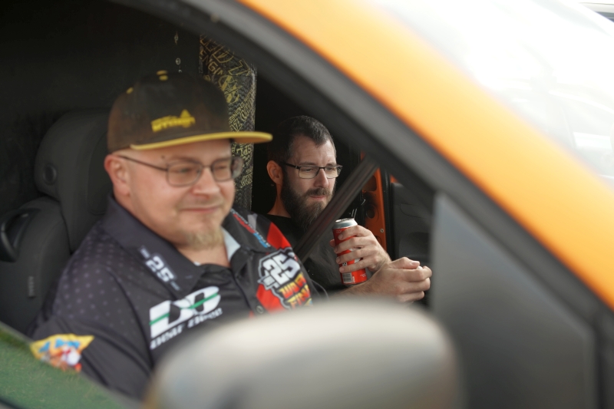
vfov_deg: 33.4
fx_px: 682
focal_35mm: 40
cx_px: 307
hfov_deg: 48.5
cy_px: 204
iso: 250
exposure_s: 1/400
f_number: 3.5
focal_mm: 40
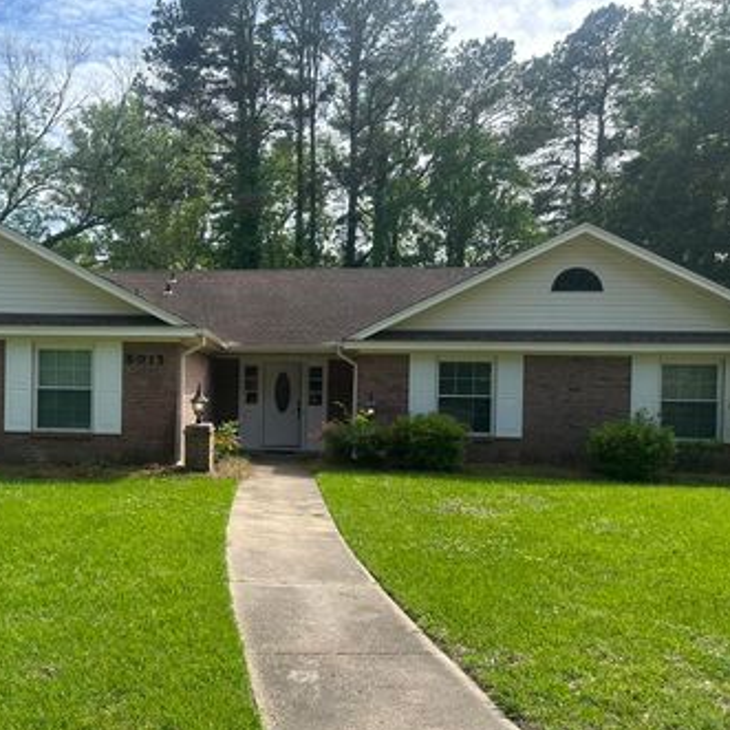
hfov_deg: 49.5
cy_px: 398
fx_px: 763
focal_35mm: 32
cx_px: 203
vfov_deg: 51.0
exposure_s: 1/2660
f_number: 1.78
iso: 80
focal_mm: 6.86
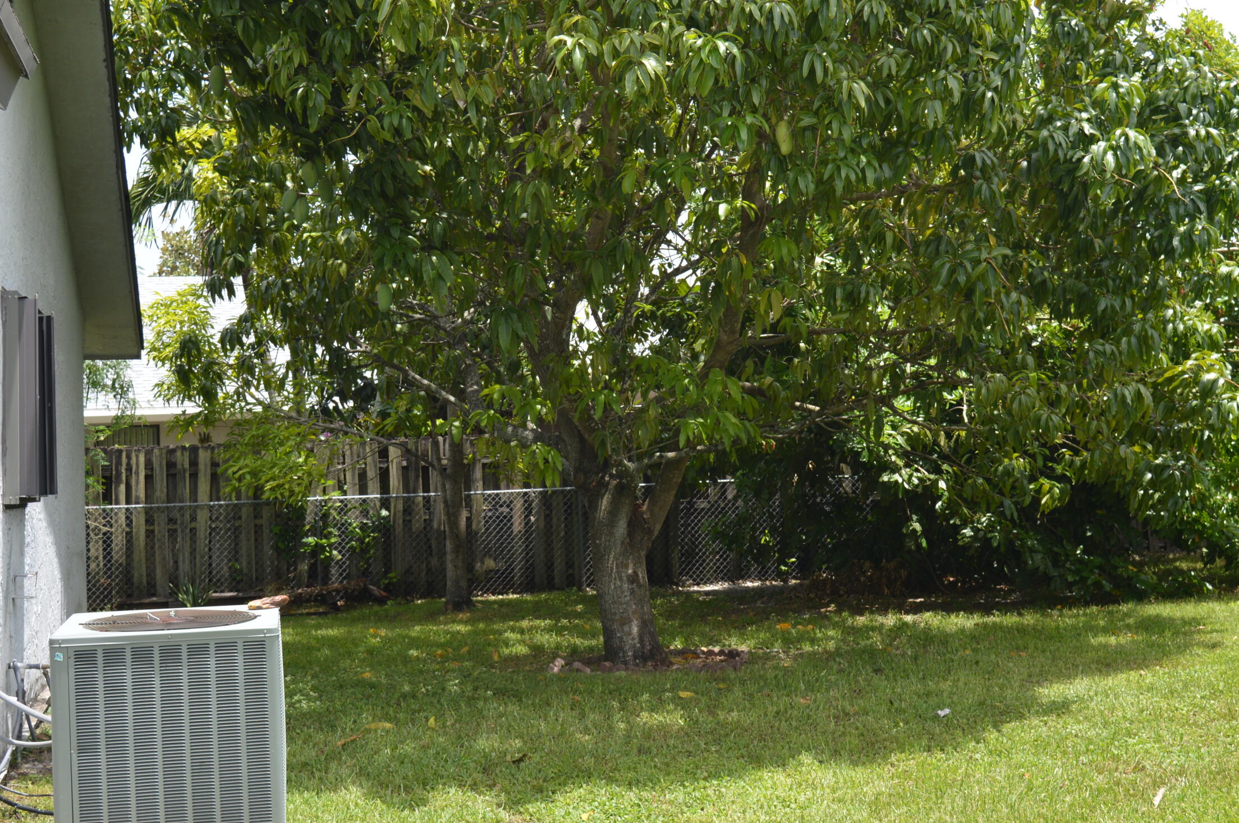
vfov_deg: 25.4
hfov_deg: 37.5
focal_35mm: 53
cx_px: 676
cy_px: 350
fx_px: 1822
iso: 100
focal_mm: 26
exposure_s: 1/200
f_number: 7.1
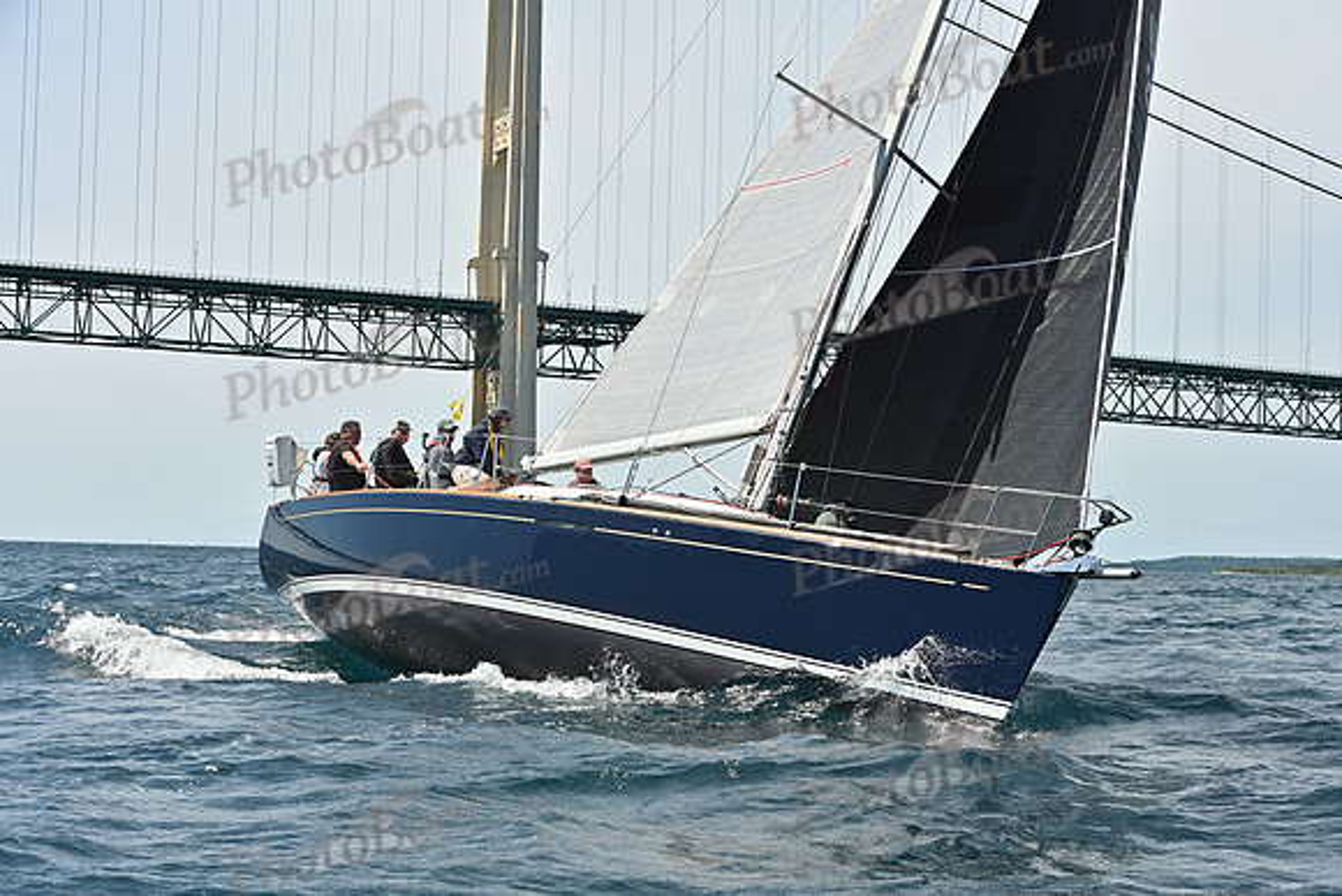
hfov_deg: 28.8
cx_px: 671
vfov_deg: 19.5
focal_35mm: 70
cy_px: 448
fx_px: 2610
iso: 320
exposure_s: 1/1250
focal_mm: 70
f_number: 8
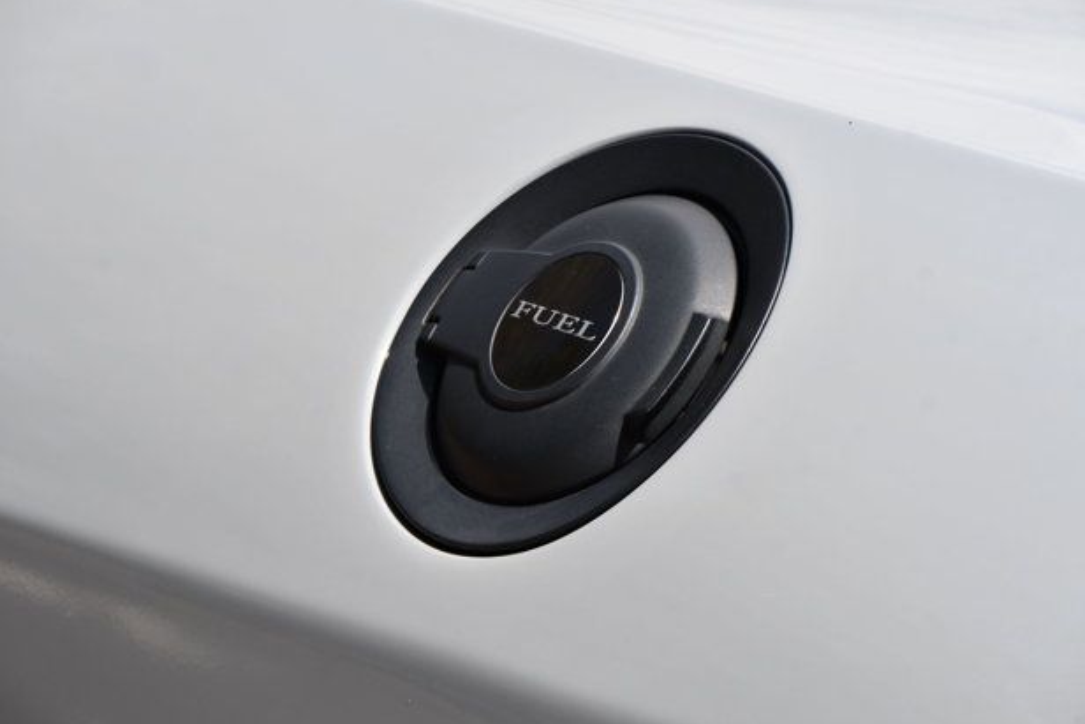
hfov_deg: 9.8
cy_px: 371
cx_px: 550
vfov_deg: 6.5
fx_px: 6330
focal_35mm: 210
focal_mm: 135
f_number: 8
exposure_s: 1/250
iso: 125
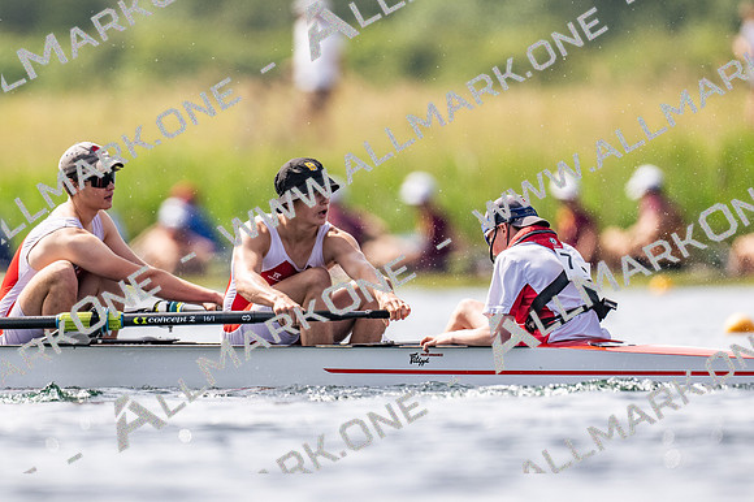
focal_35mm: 900
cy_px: 251
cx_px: 377
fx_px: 18839
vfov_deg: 1.5
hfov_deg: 2.3
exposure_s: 1/2500
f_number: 4
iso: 200
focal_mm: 600
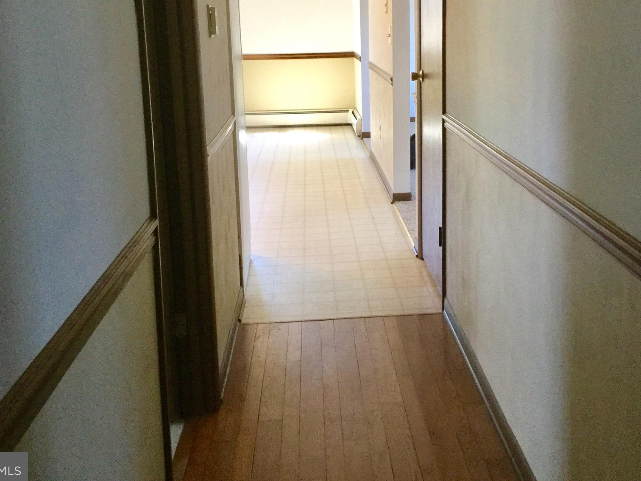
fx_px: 778
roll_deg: +2.0
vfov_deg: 34.0
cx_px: 356
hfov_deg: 44.7
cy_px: 161
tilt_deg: -11.0
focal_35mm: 42
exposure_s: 1/30
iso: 100
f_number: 2.4
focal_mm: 3.3
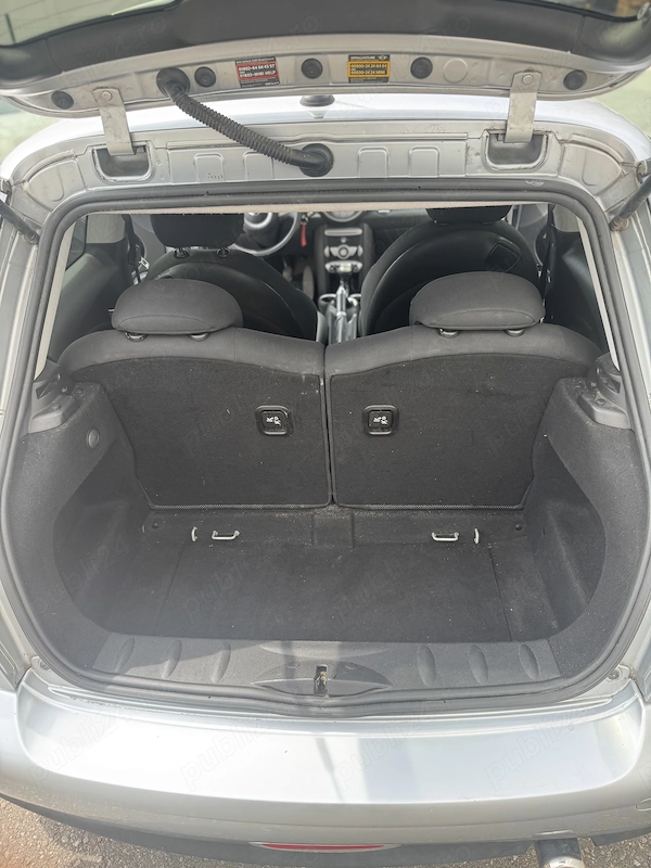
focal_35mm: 24
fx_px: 602
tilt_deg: -37.1
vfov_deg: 71.6
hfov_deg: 56.8
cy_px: 434
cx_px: 326
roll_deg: +2.1
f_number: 1.78
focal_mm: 6.76
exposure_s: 1/243
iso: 80
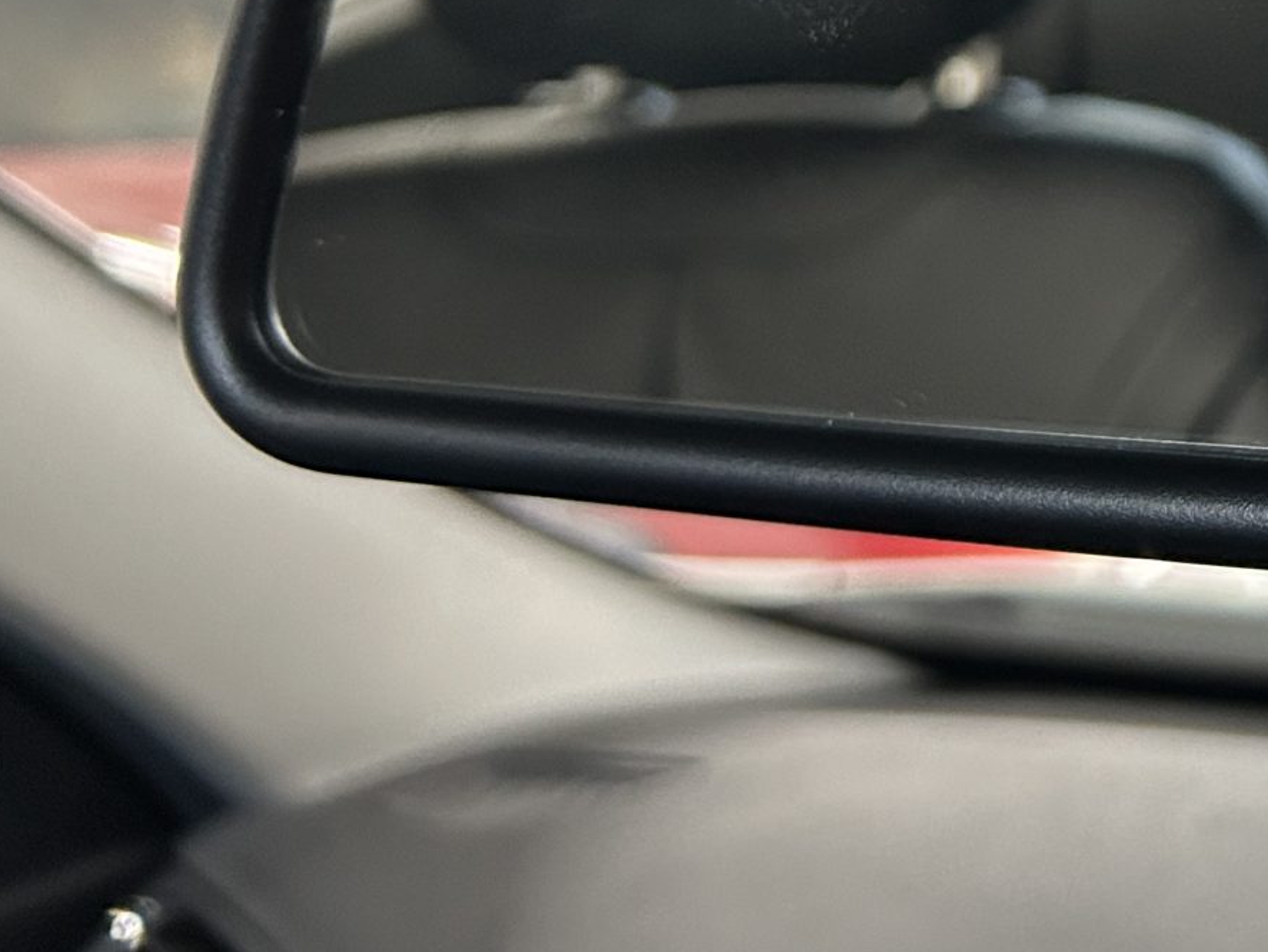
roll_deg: -1.8
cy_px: -247
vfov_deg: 18.4
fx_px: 2748
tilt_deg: +4.3
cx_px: 1685
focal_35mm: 75
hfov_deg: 22.9
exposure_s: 1/47
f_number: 1.5
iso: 320
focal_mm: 5.7
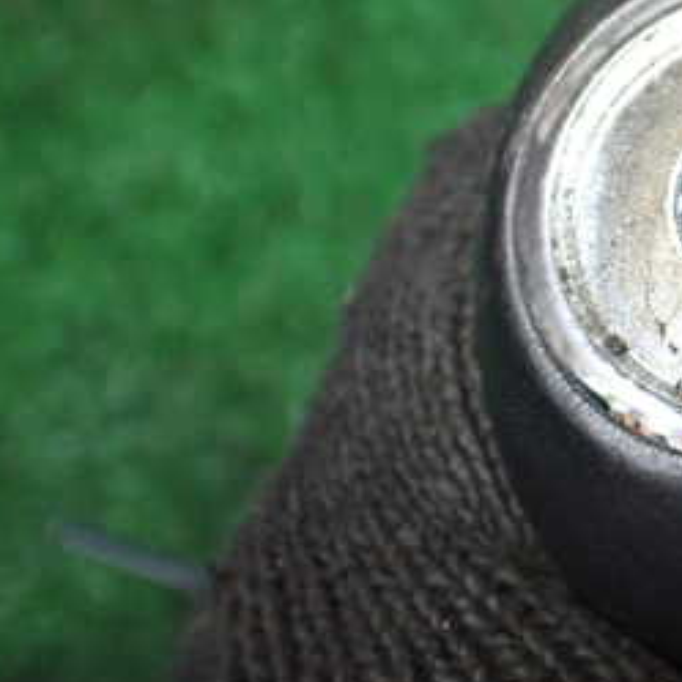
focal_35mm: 64
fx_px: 1427
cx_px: 753
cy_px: 153
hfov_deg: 25.0
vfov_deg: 26.5
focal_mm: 5.4
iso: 640
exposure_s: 1/125
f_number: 2.3
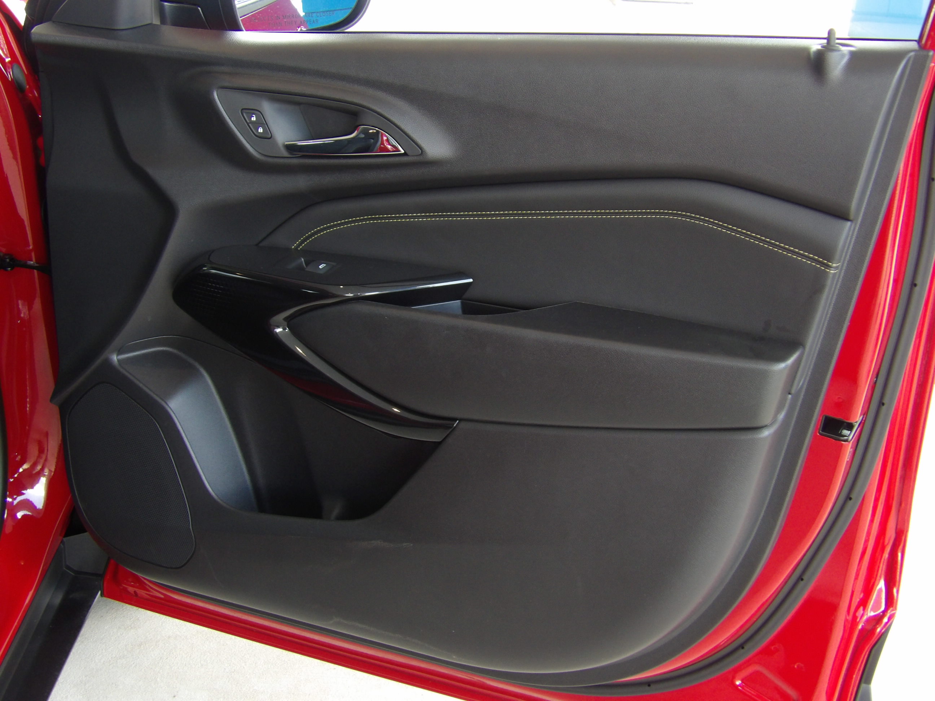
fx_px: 1242
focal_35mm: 46
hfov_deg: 41.2
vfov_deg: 31.5
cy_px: 350
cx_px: 468
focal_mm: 8.2
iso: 200
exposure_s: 1/32
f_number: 3.8
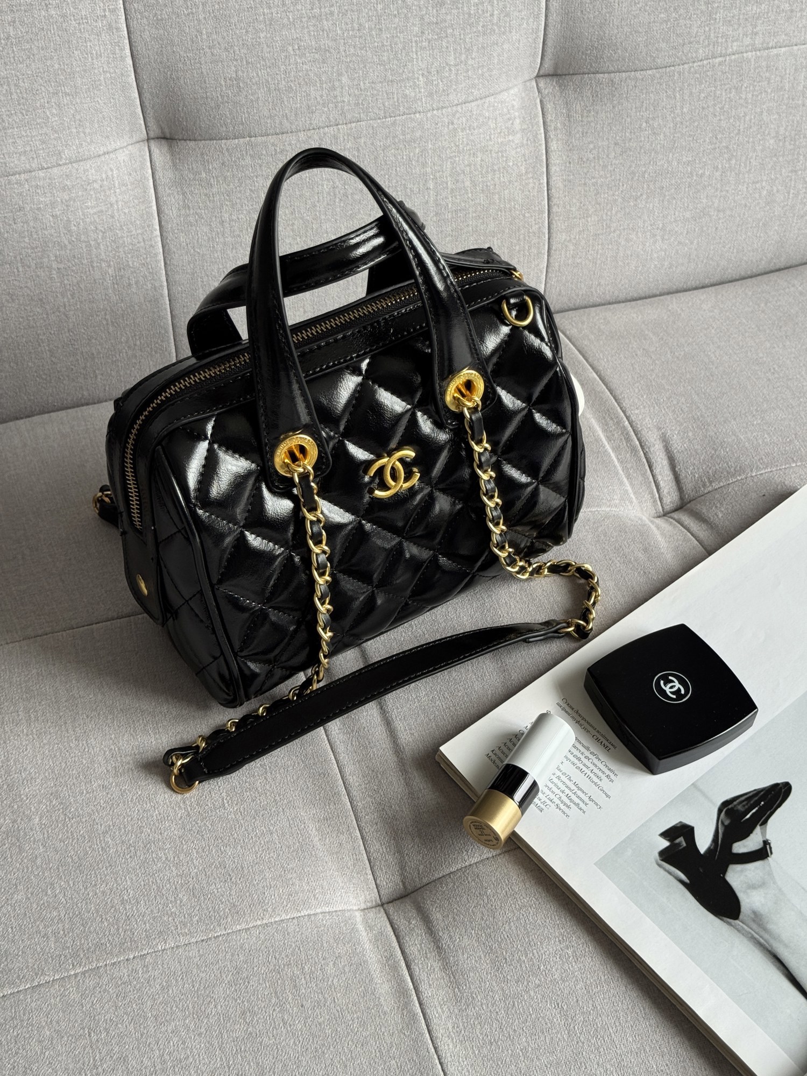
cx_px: 404
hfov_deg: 30.3
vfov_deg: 39.7
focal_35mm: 48
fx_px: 1492
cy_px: 538
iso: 100
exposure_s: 1/74
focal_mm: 6.76
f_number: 1.78
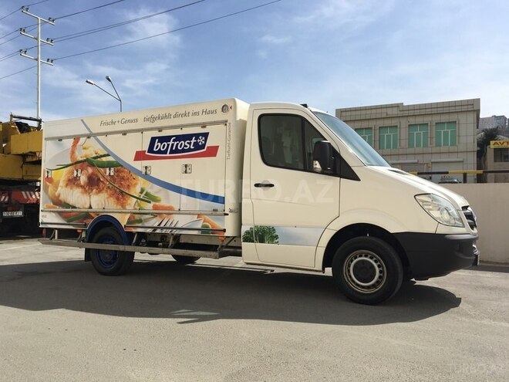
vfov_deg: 48.2
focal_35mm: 29
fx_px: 426
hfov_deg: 61.7
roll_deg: -1.3
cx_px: 254
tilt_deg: +3.5
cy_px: 191
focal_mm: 4.15
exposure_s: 1/2653
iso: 25
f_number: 2.2
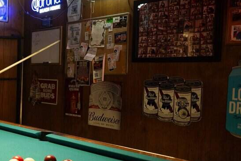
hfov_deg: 32.1
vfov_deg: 23.8
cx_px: -4
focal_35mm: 57
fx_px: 382
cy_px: 94
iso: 2000
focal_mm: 26
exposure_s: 1/160
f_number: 2.8
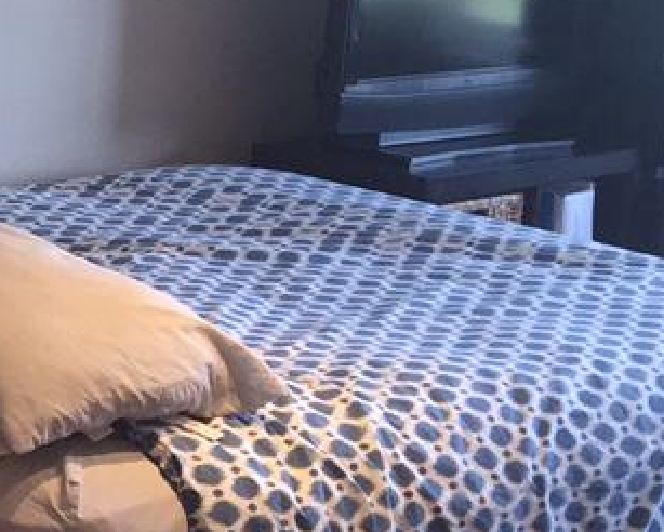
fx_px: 2320
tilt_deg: -7.8
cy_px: 54
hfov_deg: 14.3
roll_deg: -2.6
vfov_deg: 13.0
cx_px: -539
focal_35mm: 118
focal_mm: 4.15
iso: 64
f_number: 2.2
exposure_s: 1/30
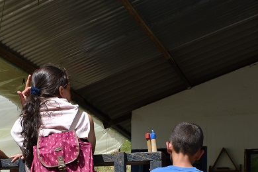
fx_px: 568
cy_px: 205
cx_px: 118
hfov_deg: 25.6
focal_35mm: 79
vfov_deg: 16.5
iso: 100
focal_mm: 21
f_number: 8
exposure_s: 1/400
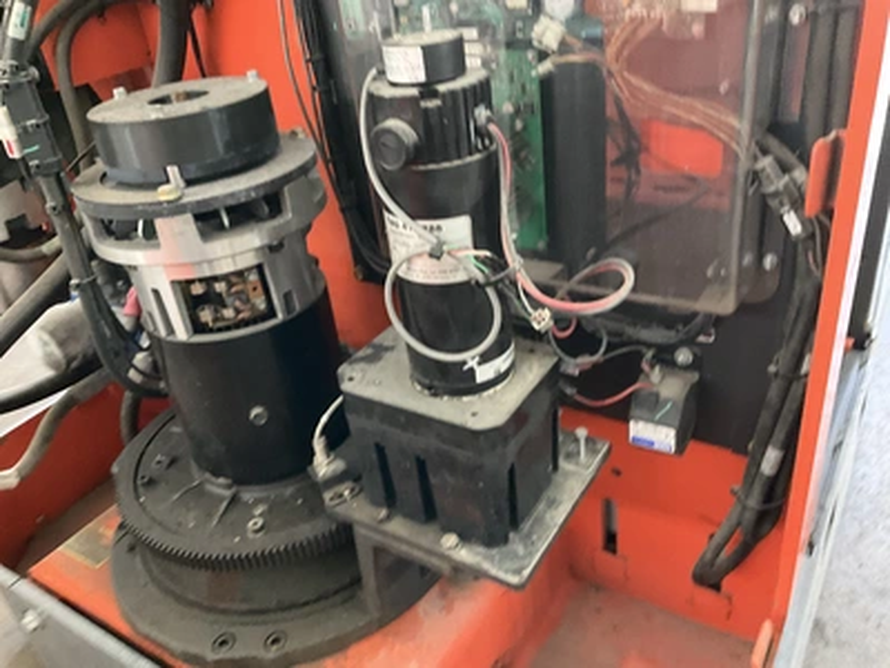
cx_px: 445
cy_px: 334
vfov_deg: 48.2
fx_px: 746
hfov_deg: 61.7
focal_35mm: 29
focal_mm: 3
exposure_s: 1/30
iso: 500
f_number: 1.8
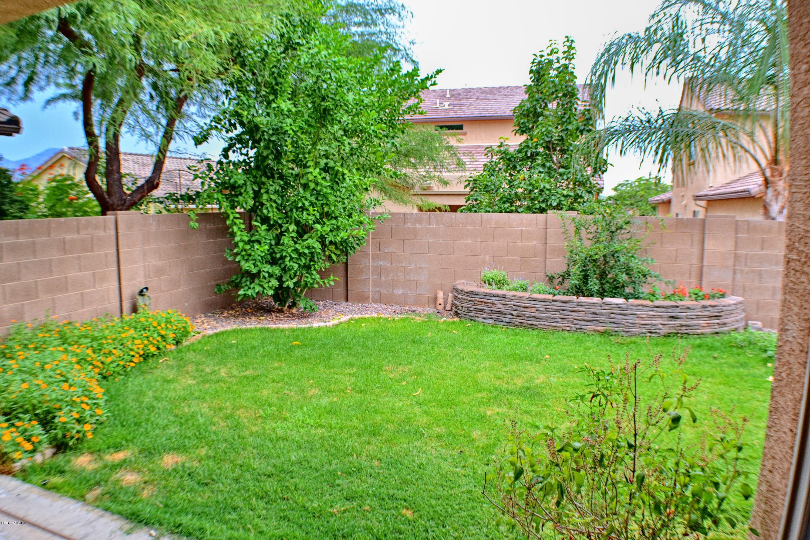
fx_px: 742
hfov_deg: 57.2
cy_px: 270
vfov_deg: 40.0
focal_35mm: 33
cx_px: 405
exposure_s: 1/60
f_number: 5.6
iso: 400
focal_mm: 22
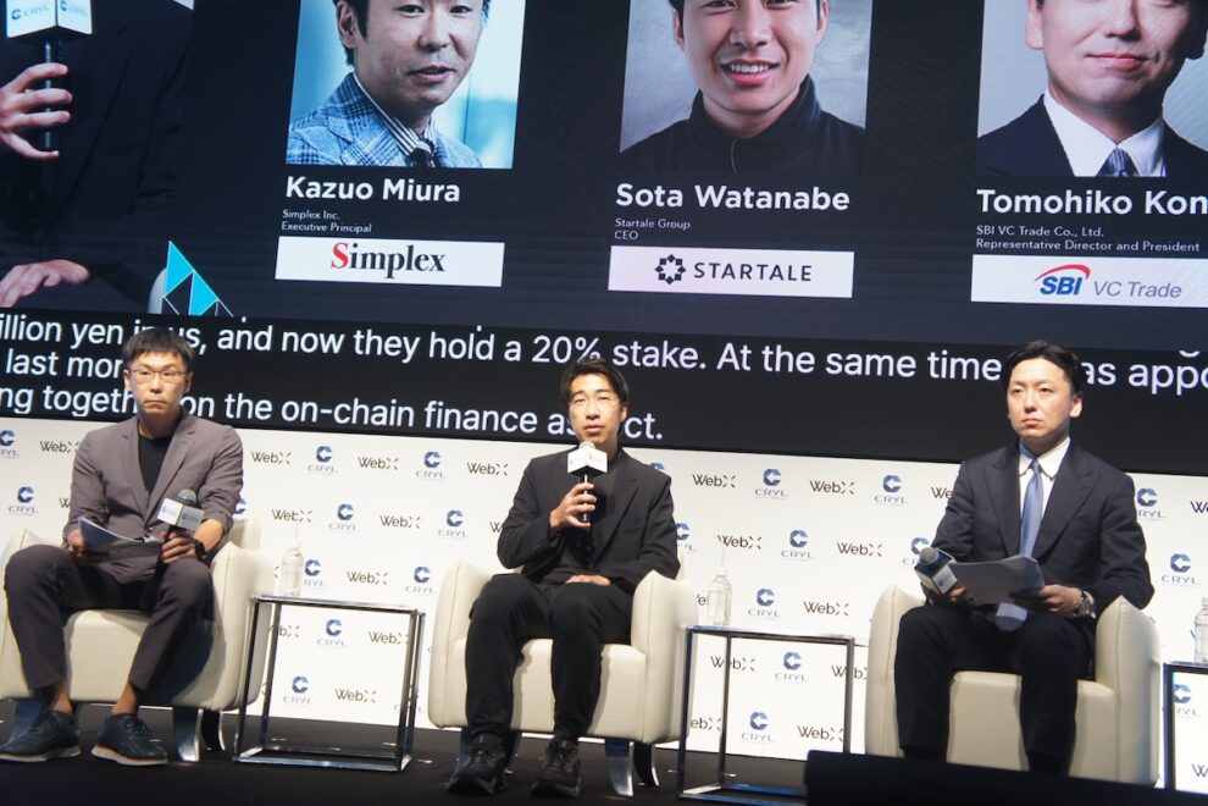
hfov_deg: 42.3
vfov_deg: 28.9
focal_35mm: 46
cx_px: 604
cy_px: 403
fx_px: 1560
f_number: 4.5
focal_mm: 31
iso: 320
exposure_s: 1/50
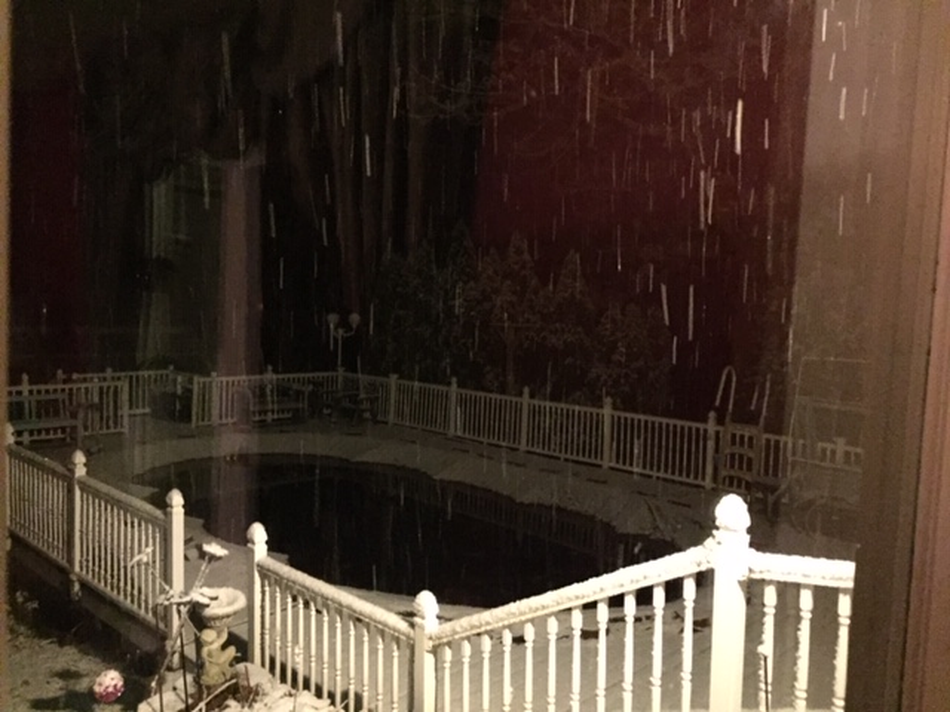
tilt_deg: -4.8
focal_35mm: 29
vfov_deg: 48.2
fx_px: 796
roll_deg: -2.9
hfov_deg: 61.7
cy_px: 356
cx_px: 475
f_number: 2.2
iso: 2000
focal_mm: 4.15
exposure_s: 1/15
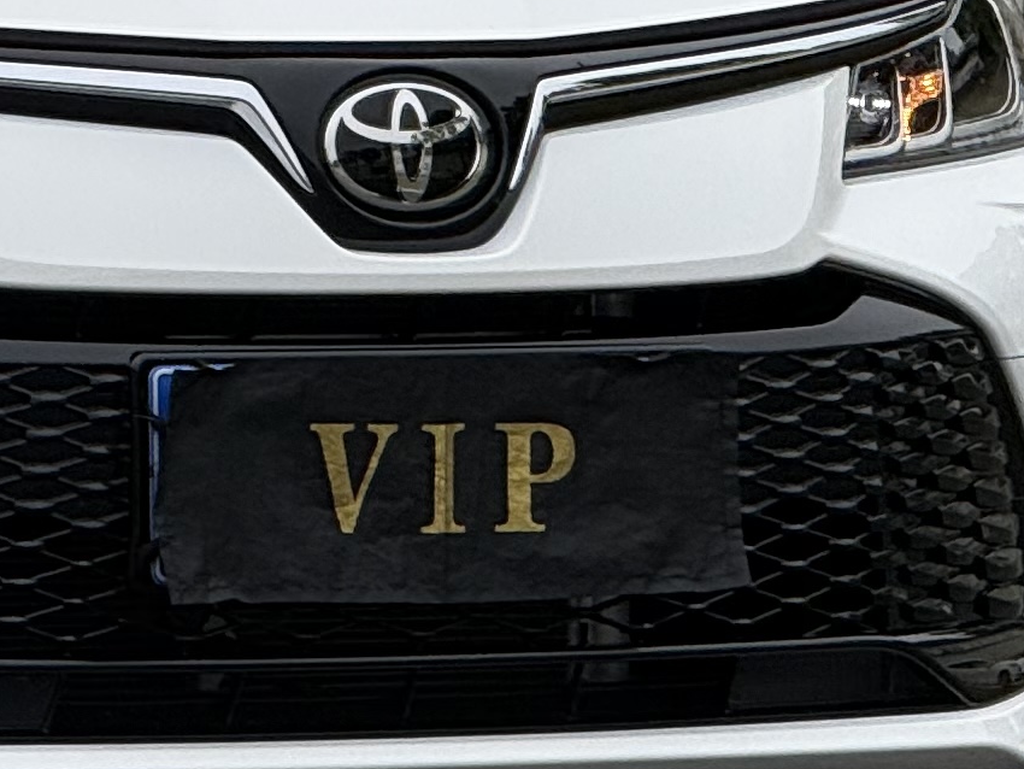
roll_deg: +0.1
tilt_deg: -1.2
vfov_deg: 2.6
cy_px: -13
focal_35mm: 569
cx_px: -1087
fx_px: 16837
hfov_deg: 3.5
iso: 50
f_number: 2.8
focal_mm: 15.66
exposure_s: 1/870
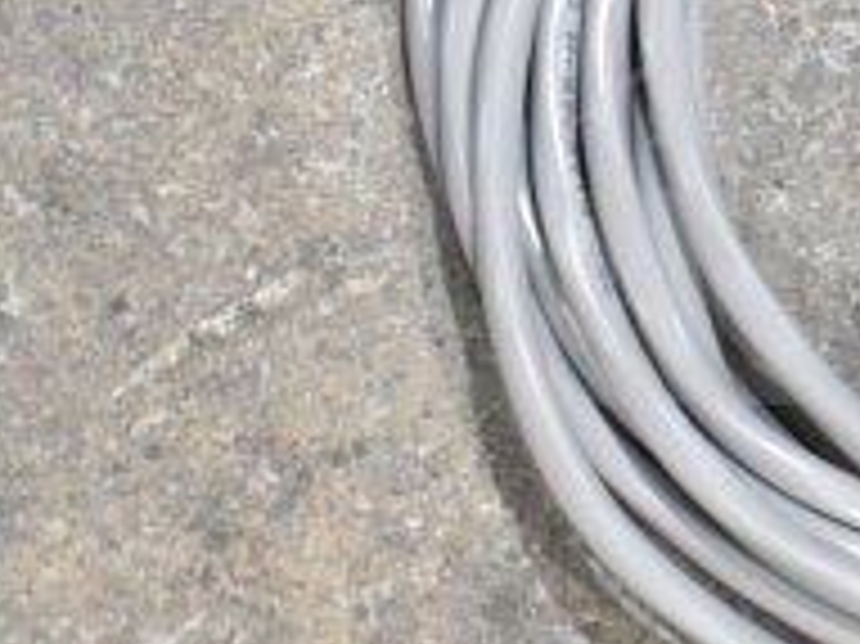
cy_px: 47
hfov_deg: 15.8
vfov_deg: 12.2
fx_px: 2979
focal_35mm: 120
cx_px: 1049
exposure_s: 1/250
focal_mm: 26
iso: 6400
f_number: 8
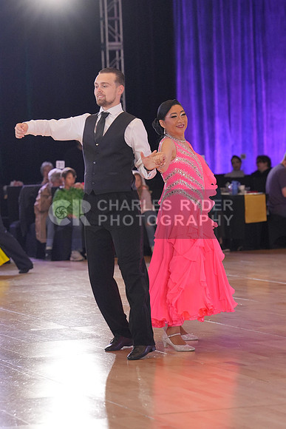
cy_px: 214
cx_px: 143
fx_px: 1786
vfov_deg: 13.7
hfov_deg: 9.2
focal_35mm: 150
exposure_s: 1/500
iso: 2000
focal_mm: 100
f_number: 3.5
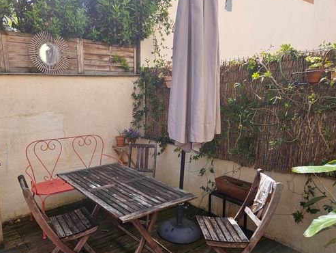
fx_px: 272
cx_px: 137
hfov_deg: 63.0
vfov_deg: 49.6
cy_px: 144
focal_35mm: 28
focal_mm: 5.4
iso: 40
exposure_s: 1/1192
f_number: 1.8
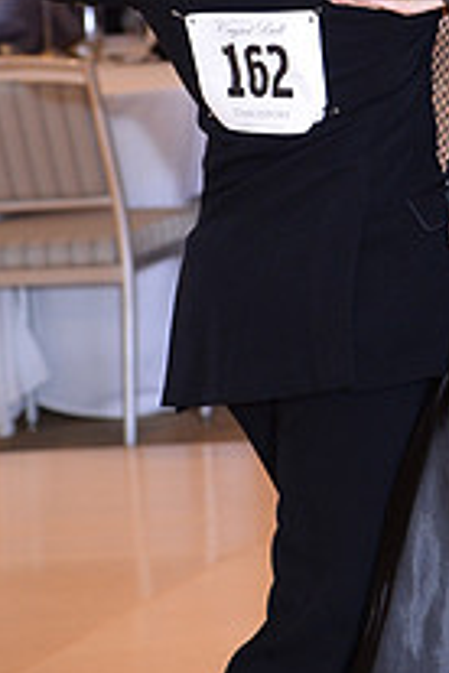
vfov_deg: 6.1
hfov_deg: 4.1
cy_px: -107
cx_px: 568
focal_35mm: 336
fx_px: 6286
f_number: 4.5
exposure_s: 1/250
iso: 1250
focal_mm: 120
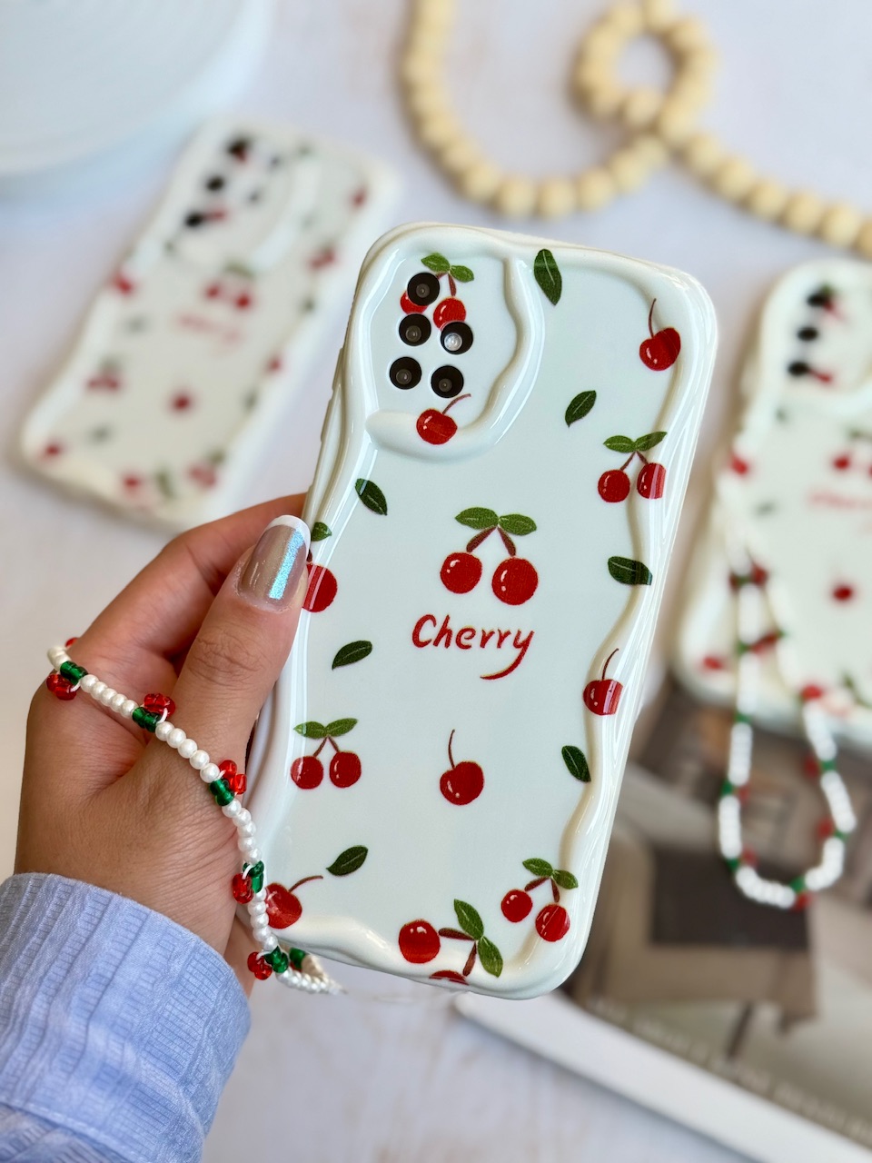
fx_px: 1612
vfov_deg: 39.7
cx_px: 436
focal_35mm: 48
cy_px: 582
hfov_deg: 30.3
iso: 64
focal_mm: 6.76
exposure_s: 1/457
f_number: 1.78
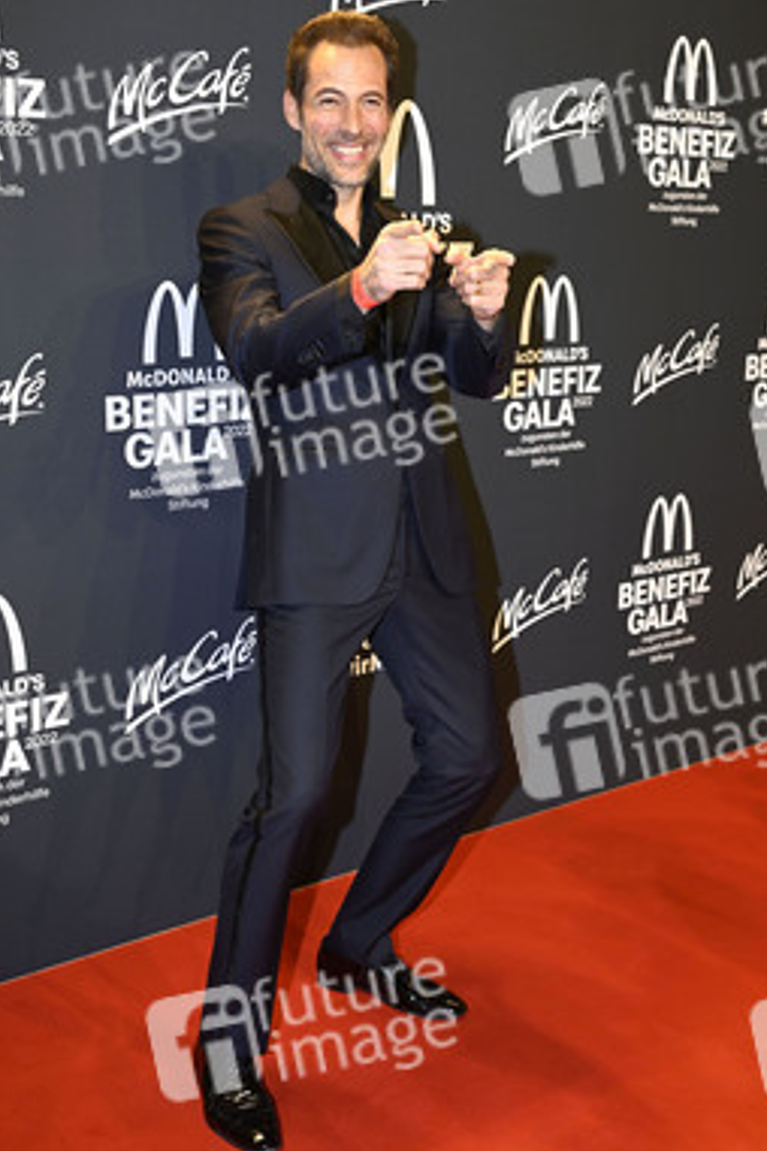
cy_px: 577
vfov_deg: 45.4
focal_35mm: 43
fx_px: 1374
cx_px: 390
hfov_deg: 31.2
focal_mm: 41
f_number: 6.3
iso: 500
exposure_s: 1/60
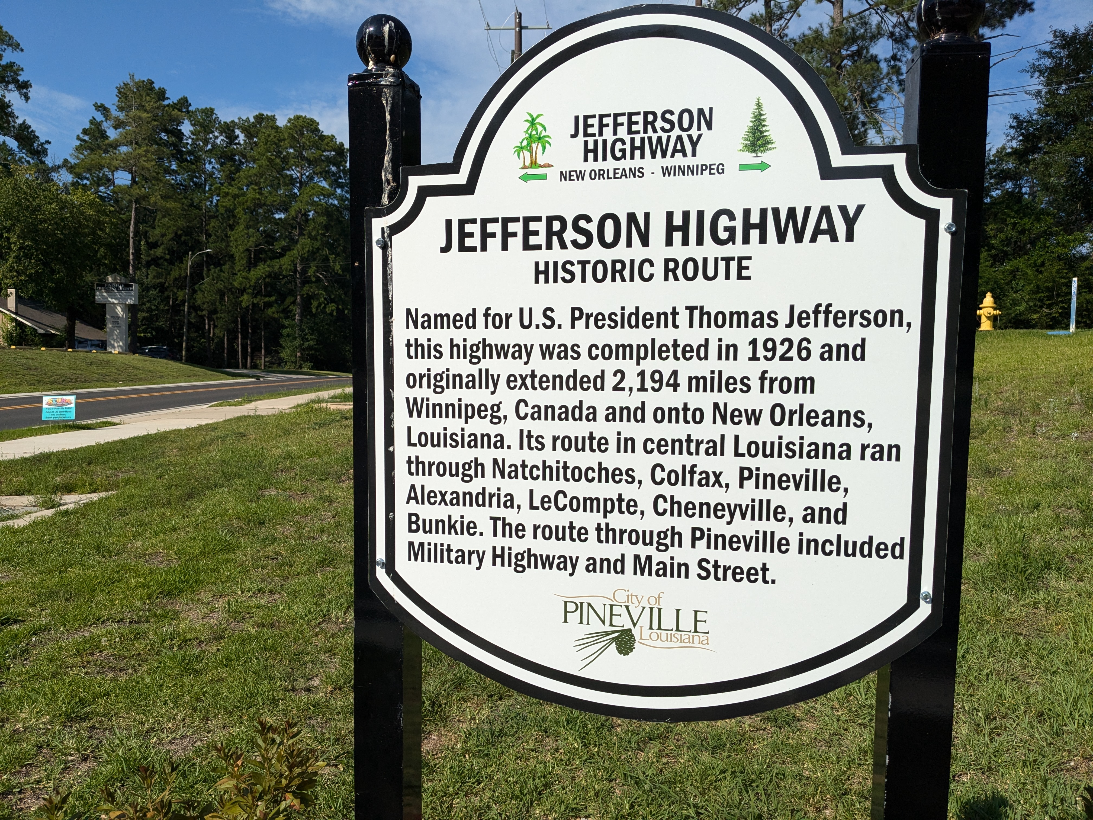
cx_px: 546
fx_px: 853
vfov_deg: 51.4
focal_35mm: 27
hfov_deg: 65.3
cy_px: 410
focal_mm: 4.38
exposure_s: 1/7812
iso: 105
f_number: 1.73
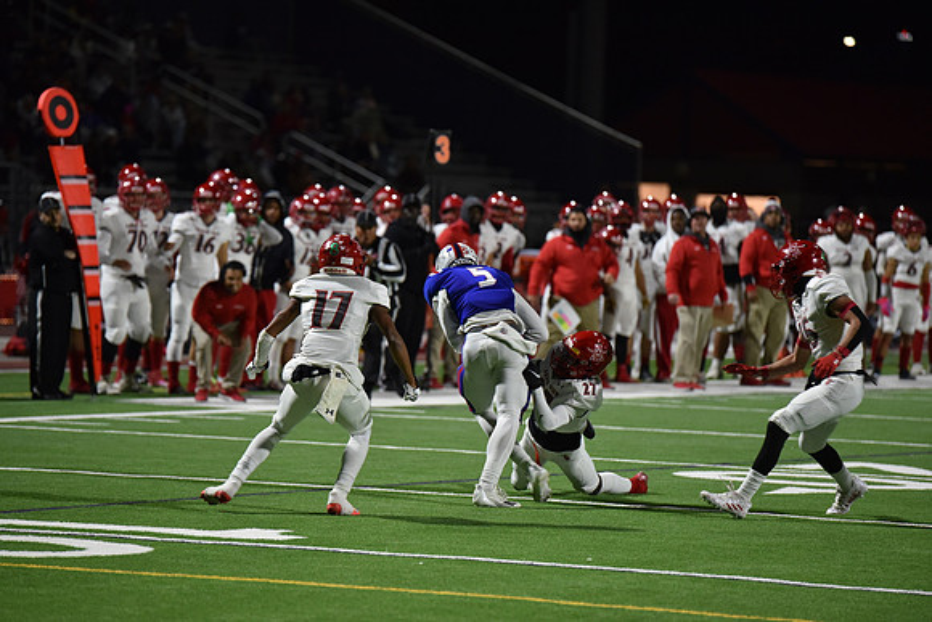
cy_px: 311
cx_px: 466
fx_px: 5049
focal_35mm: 195
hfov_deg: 10.5
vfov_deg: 7.0
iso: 2500
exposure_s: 1/500
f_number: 2.8
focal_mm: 195
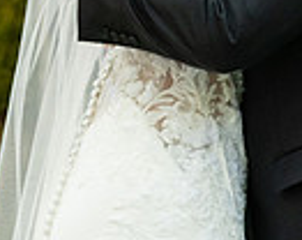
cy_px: -80
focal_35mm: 361
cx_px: 127
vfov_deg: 4.3
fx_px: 3217
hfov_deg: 5.4
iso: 1600
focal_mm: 65
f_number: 4
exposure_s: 1/400
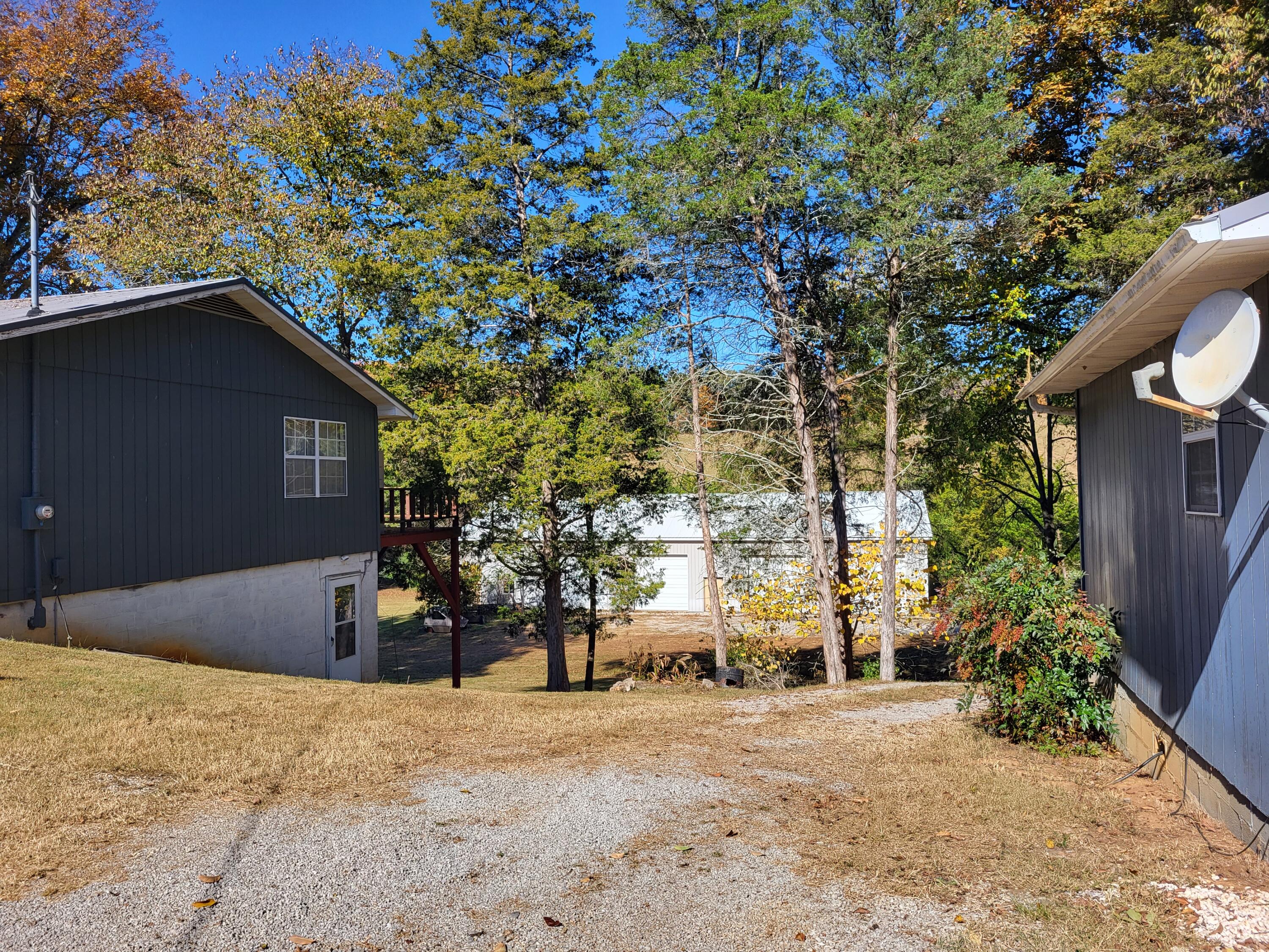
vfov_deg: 53.1
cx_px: 634
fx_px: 953
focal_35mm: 26
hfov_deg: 67.3
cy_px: 476
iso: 40
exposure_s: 1/1497
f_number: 1.8
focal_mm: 5.4
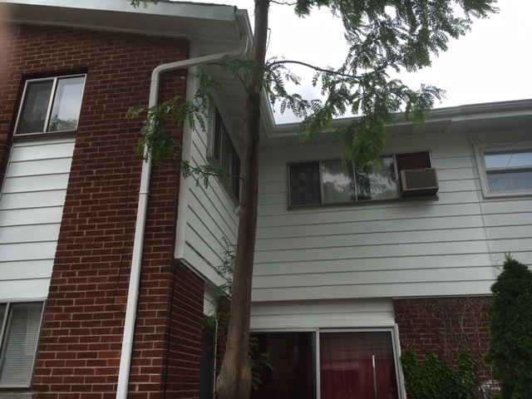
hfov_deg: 61.7
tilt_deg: +21.6
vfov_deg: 48.2
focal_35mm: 29
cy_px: 200
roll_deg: +0.5
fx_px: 446
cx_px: 266
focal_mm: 4.15
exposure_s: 1/1202
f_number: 2.2
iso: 25
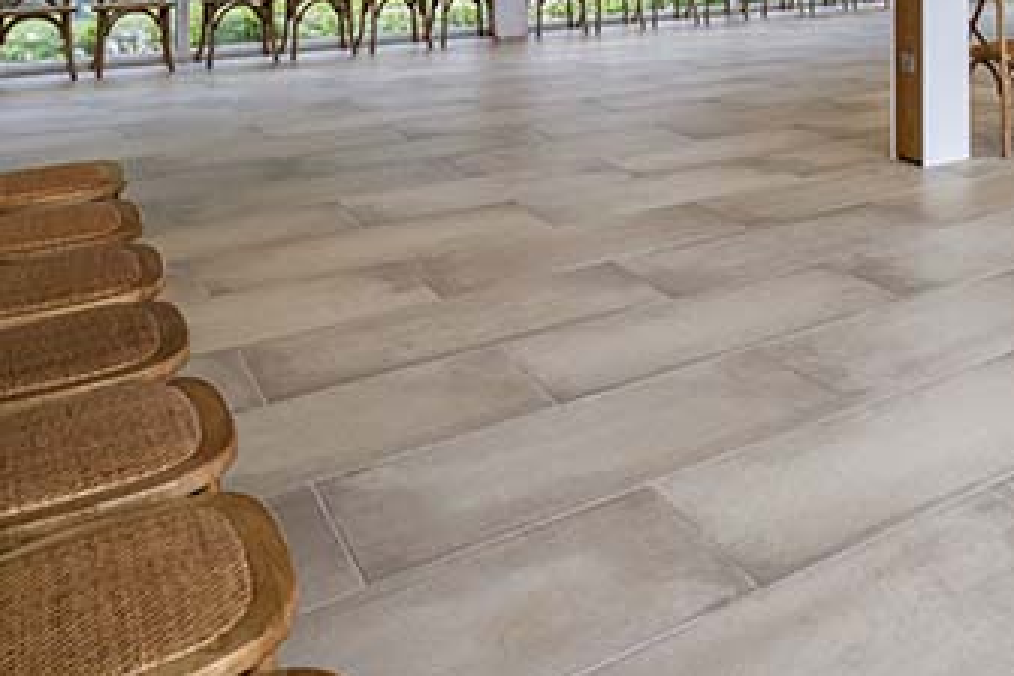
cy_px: -133
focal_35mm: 40
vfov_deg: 29.0
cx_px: 1108
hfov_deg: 39.8
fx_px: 1127
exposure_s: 1/200
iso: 450
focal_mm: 14
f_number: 9
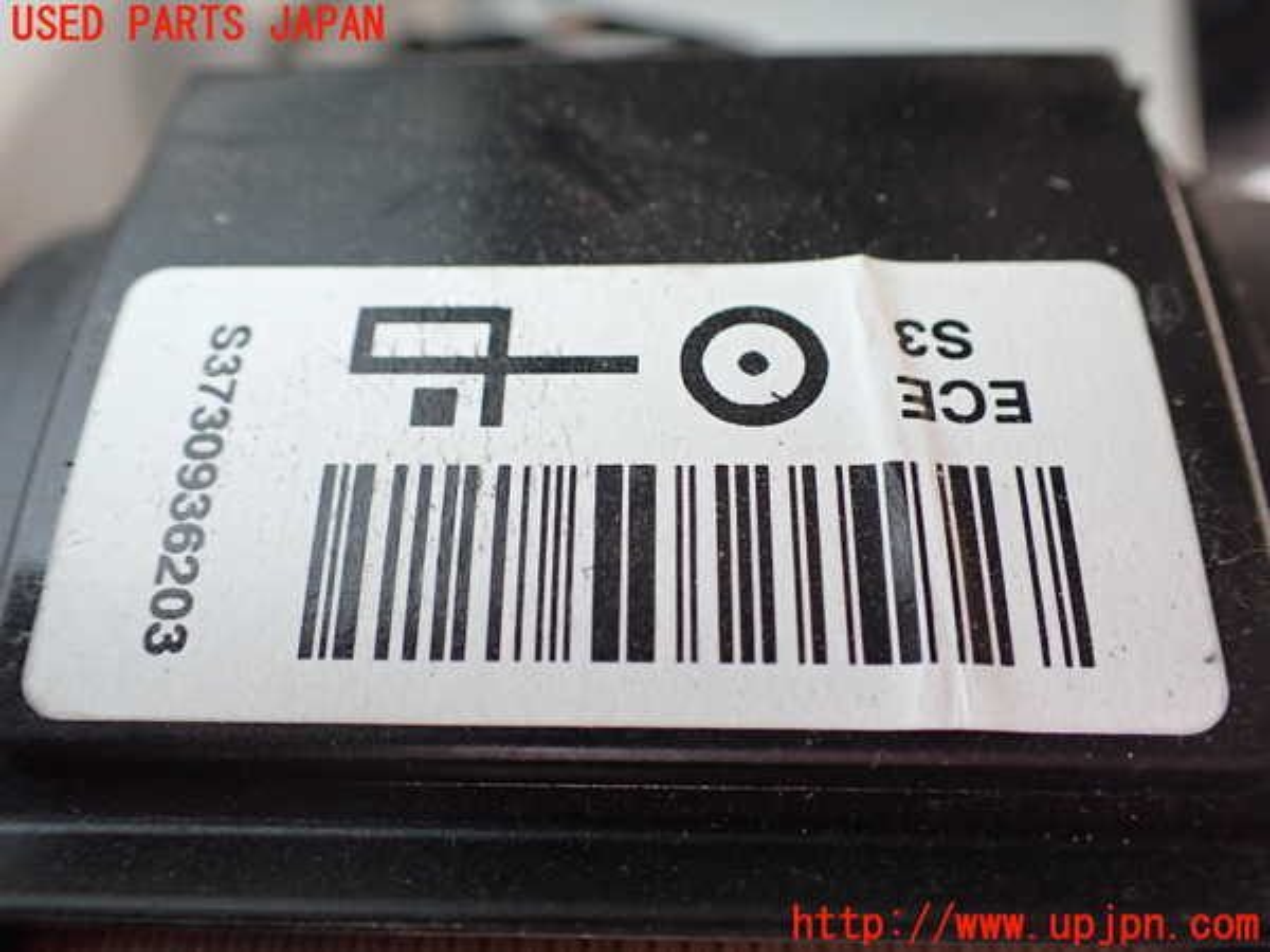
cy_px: 476
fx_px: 1101
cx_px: 635
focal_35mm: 30
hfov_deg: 60.0
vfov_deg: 46.8
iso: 400
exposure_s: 1/125
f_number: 2.3
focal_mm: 5.4
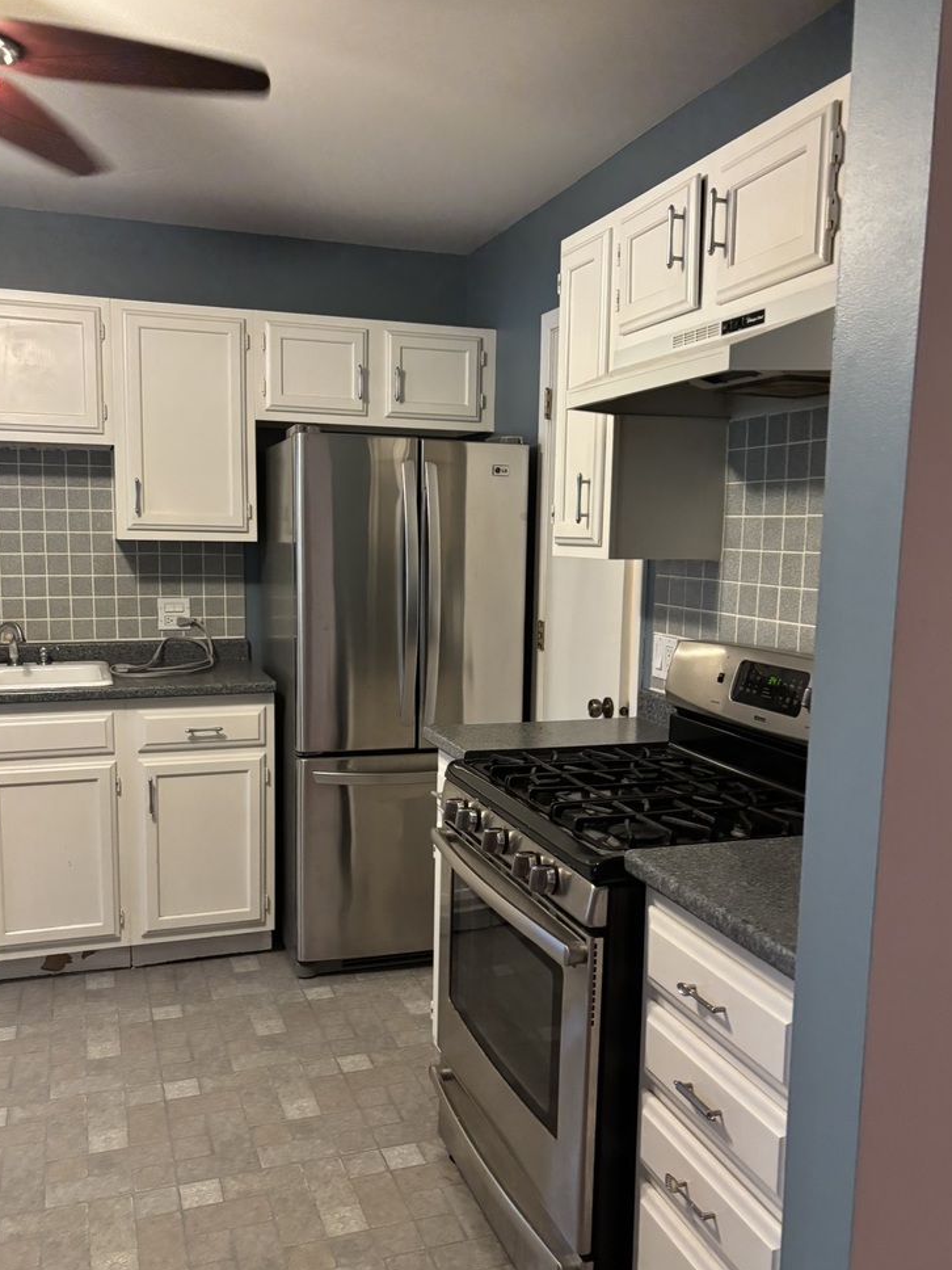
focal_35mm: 29
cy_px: 680
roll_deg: -1.0
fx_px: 1063
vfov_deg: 61.6
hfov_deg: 48.2
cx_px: 452
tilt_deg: -6.7
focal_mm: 5.96
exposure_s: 1/60
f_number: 1.6
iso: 500
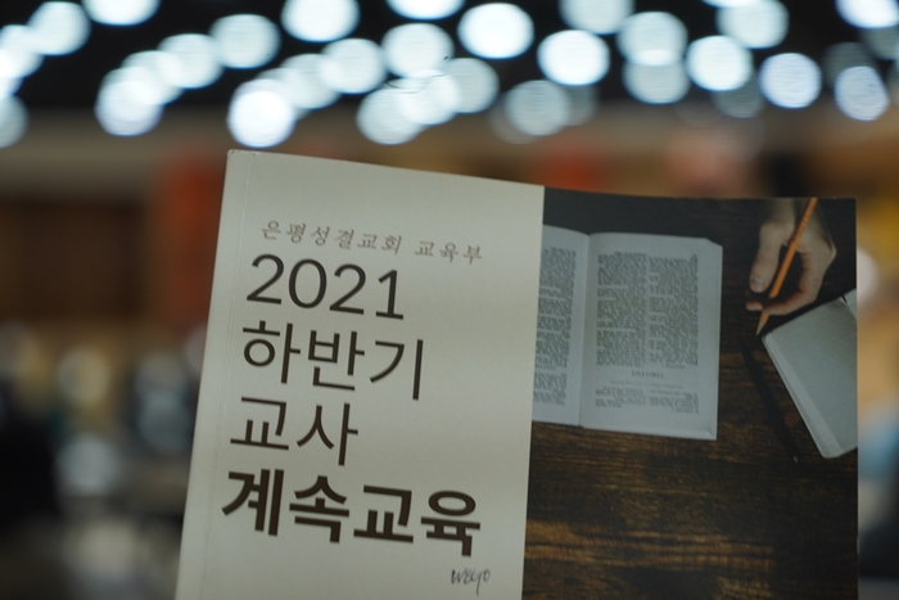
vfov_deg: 19.5
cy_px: 300
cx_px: 450
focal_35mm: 70
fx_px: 1748
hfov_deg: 28.8
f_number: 4
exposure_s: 1/80
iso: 640
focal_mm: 70
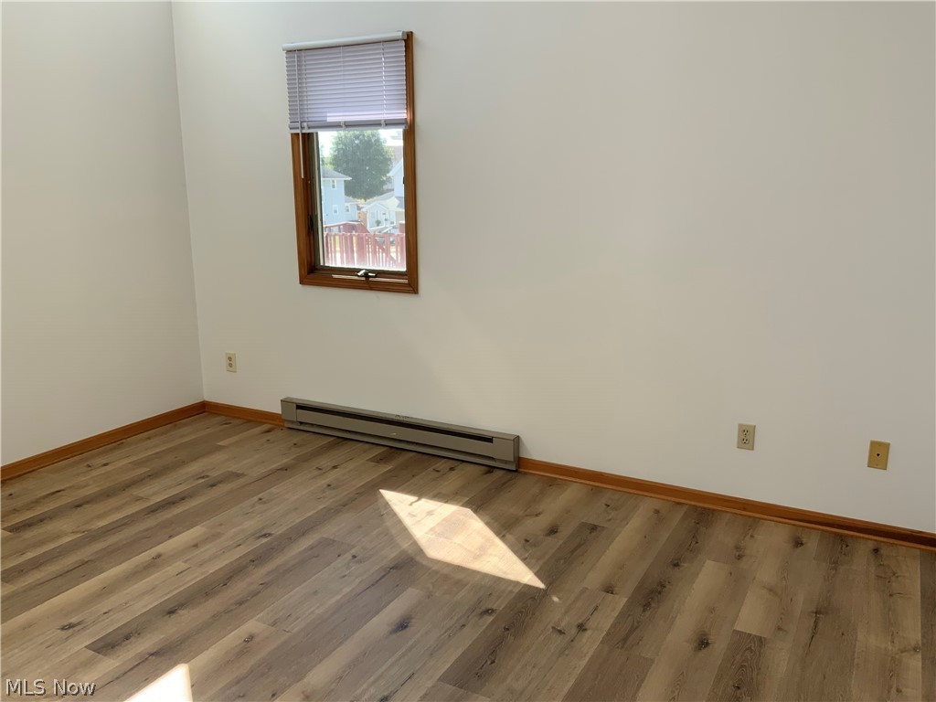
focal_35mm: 29
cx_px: 468
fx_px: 784
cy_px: 351
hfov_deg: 61.7
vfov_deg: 48.2
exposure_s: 1/169
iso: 16
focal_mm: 3
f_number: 1.8
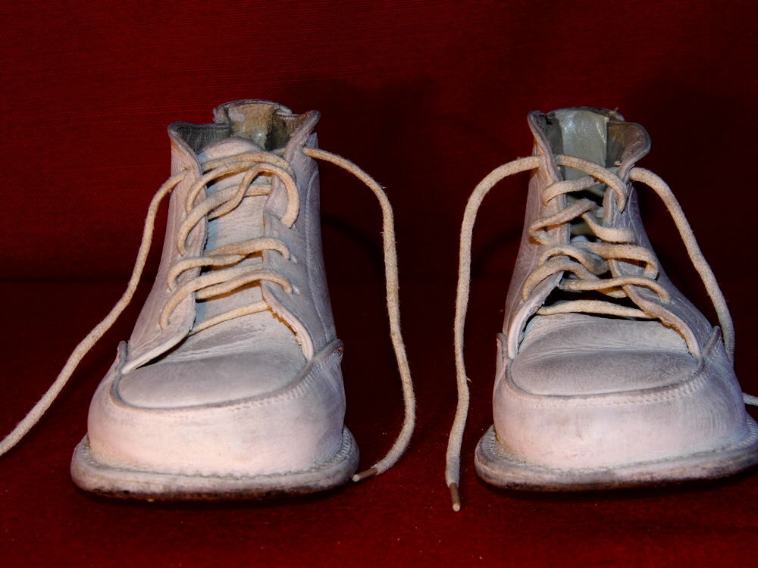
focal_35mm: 106
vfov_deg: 14.0
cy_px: 284
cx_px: 379
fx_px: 2321
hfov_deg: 18.5
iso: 100
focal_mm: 19
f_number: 4.5
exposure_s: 1/60
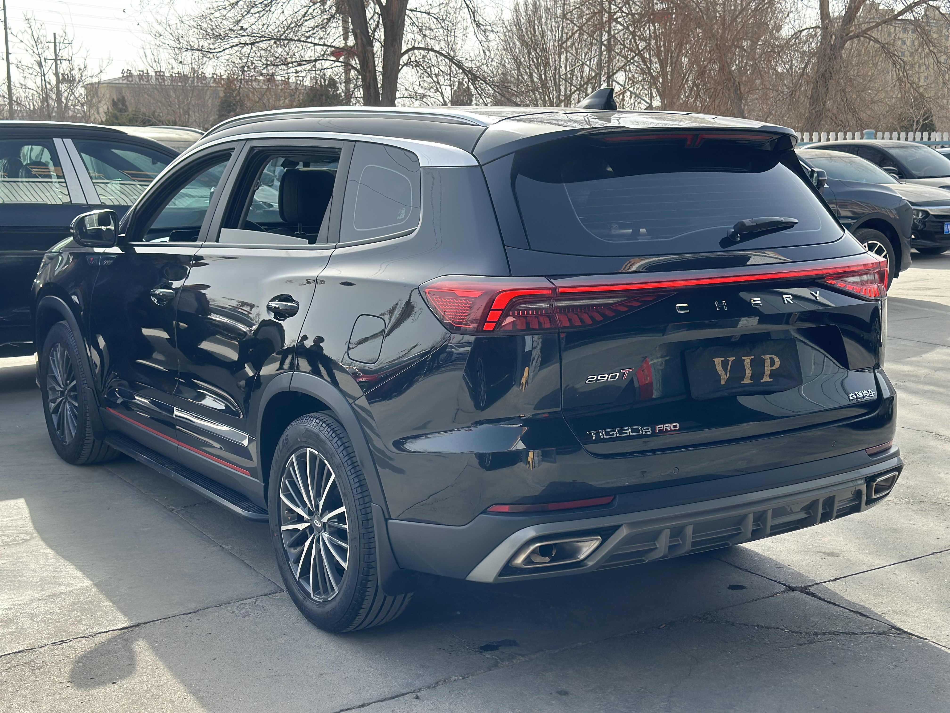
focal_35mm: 48
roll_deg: -0.4
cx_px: 475
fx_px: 1317
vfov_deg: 30.3
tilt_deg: -9.4
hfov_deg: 39.7
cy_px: 356
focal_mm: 6.86
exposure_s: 1/1783
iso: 80
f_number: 1.78
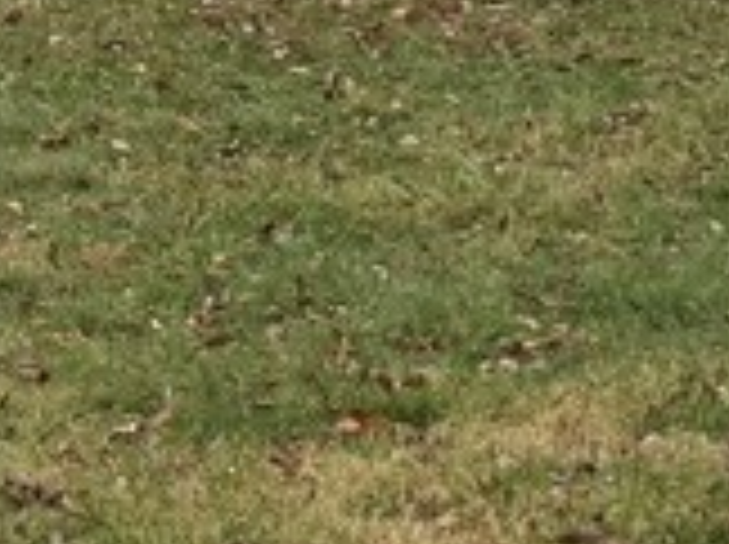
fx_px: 3196
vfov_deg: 8.6
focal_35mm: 152
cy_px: -895
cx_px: 464
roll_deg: -0.2
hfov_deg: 13.0
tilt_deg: +7.6
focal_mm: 6.76
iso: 125
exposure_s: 1/121
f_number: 1.78
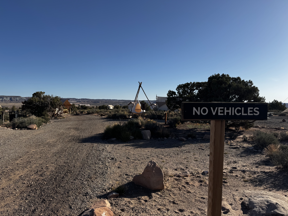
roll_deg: -1.4
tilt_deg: -1.5
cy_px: 108
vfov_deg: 56.8
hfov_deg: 71.6
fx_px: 200
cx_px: 144
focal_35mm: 24
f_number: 1.78
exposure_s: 1/5814
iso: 80
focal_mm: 6.76
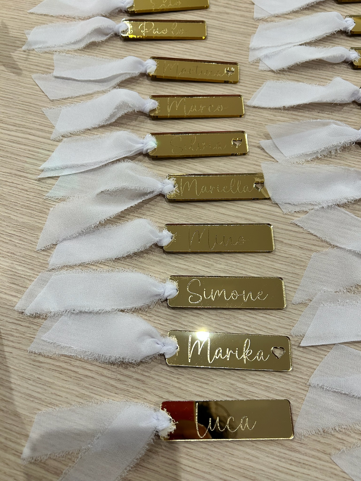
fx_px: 362
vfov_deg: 67.3
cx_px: 180
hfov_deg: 53.1
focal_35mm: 26
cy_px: 240
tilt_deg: -67.7
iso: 125
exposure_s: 1/100
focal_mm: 5.7
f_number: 1.5
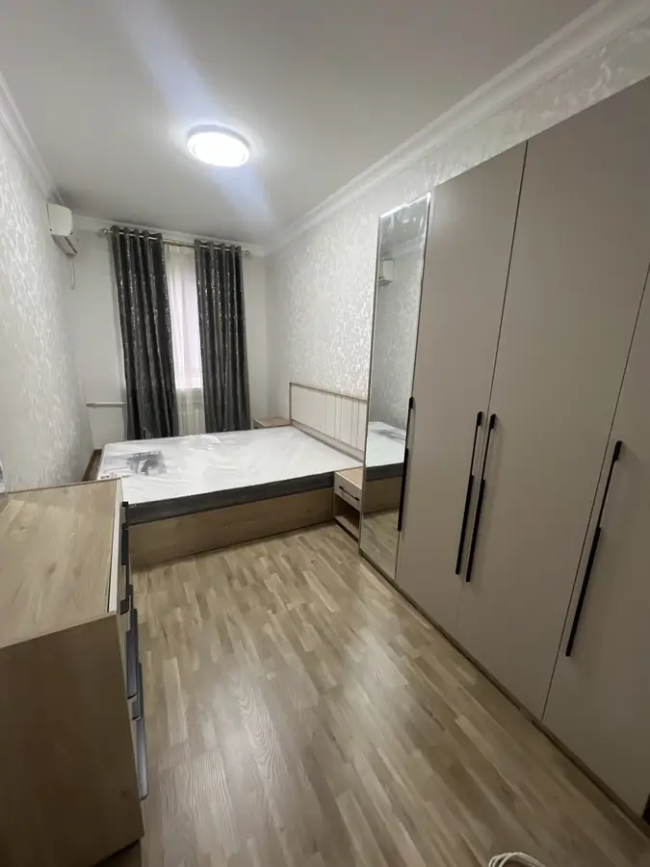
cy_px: 434
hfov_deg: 89.9
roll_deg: -1.8
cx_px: 325
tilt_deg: -13.5
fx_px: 325
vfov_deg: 106.2
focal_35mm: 13
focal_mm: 1.57
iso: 250
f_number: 1.8
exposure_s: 1/60
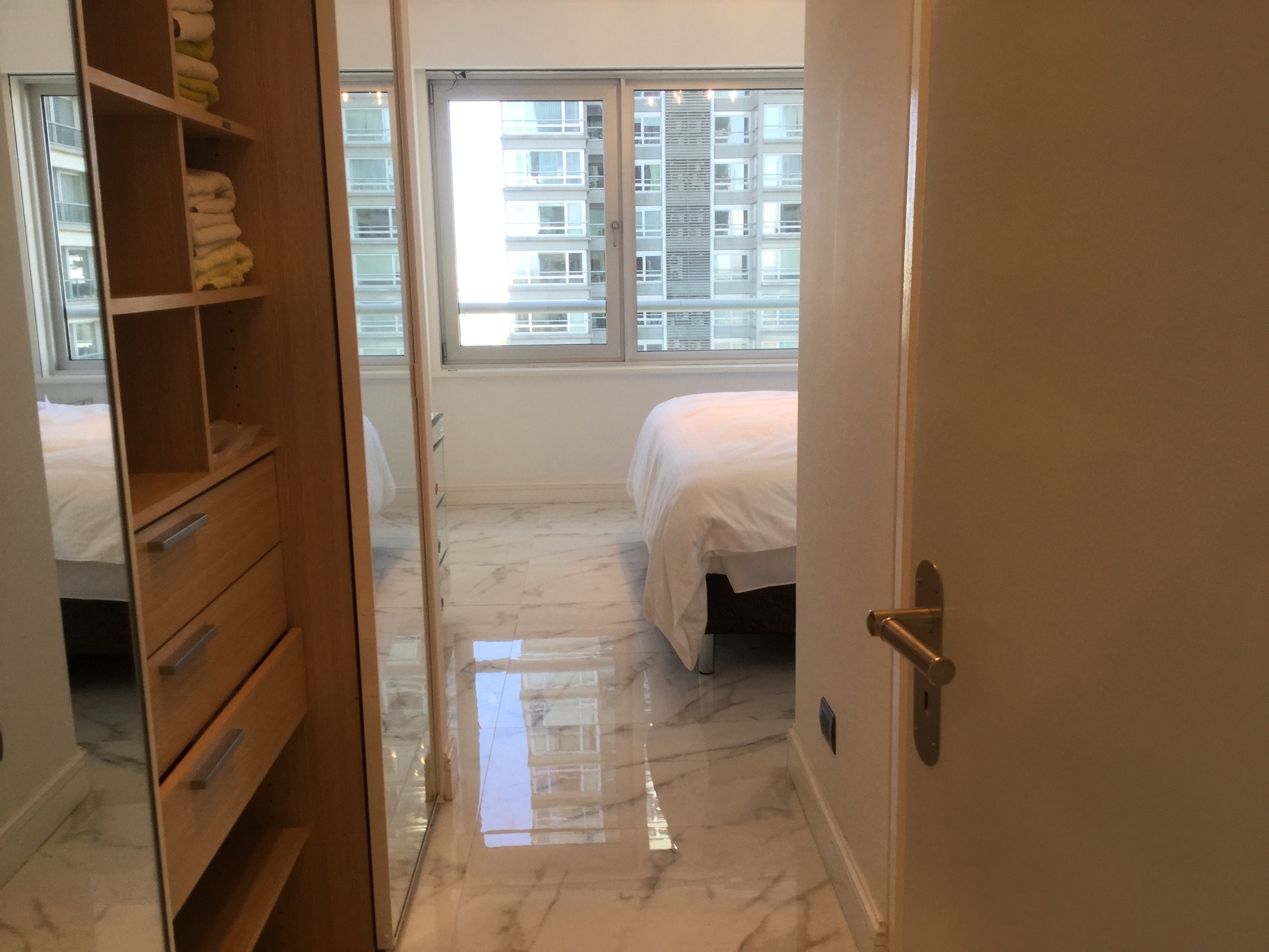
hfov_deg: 58.3
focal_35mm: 31
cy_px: 476
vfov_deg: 45.4
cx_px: 634
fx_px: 1136
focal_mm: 3.3
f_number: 2.4
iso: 32
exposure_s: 1/100
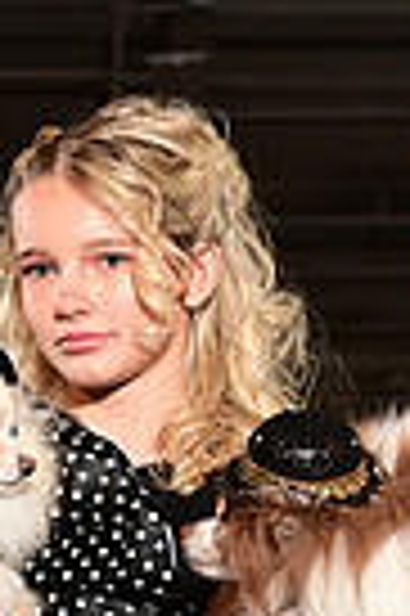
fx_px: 5069
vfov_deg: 6.7
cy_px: 1263
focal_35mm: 296
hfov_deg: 4.6
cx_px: 257
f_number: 6.3
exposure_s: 1/160
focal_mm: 70
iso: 1000
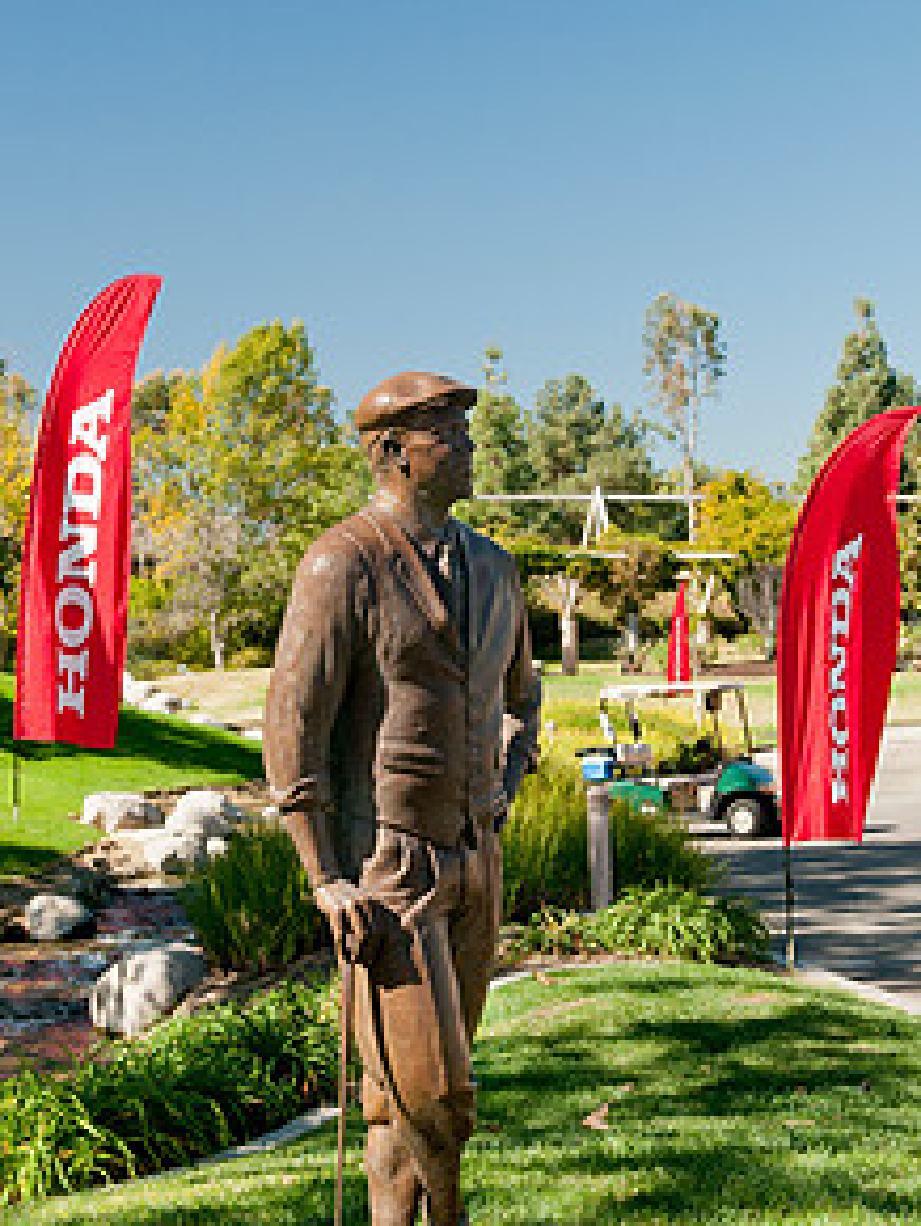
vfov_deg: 25.6
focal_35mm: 76
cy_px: 621
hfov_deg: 19.4
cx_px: 429
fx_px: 2692
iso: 400
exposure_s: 1/160
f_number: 8
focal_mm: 34
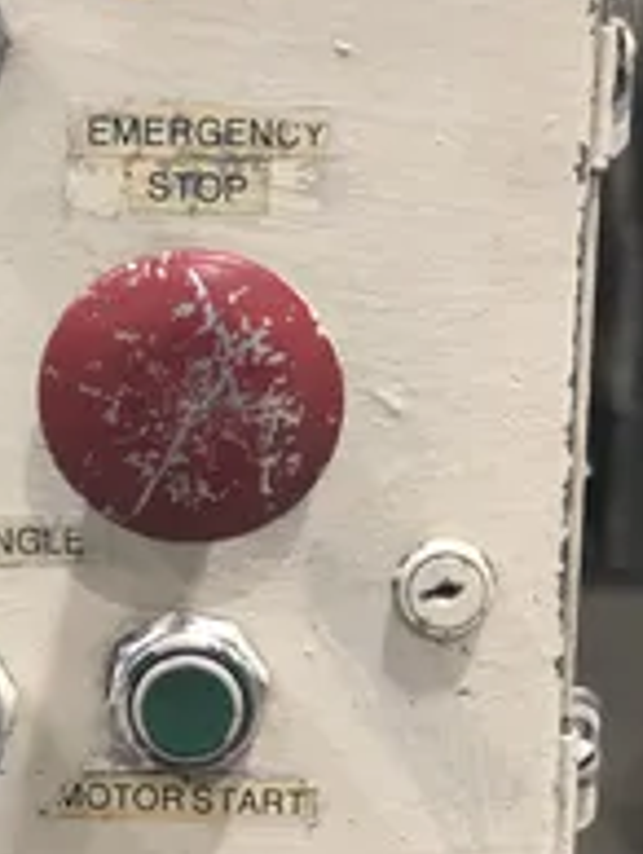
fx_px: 2644
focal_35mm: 107
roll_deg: -1.1
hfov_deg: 13.8
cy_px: 445
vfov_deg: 18.4
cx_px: 92
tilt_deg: -14.5
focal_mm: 6
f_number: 2.4
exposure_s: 1/30
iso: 100
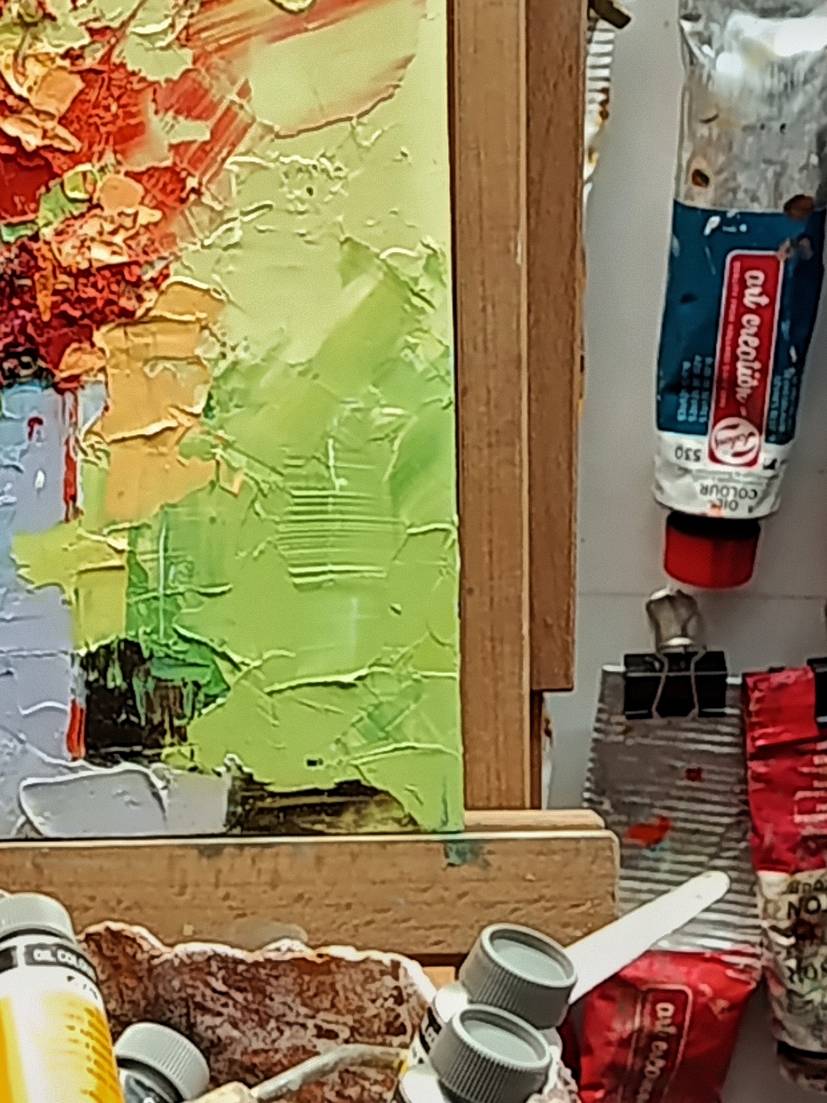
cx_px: 60
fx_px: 4428
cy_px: 698
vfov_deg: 14.2
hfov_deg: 10.6
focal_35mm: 139
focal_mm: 5.24
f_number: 1.7
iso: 1000
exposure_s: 1/50
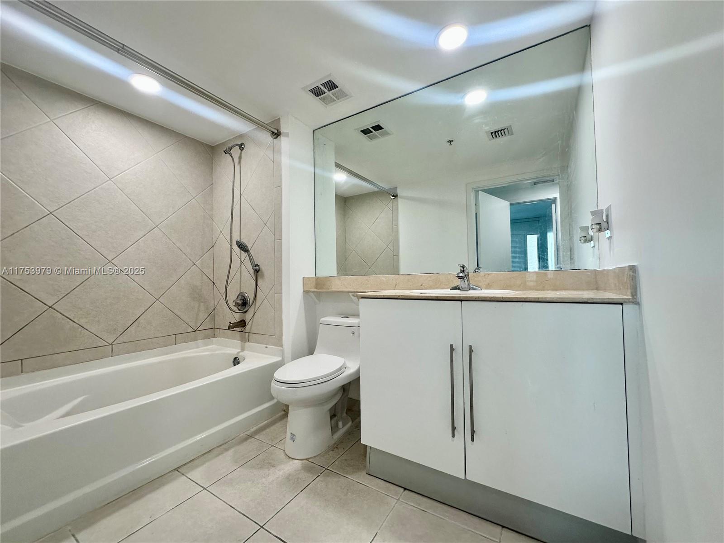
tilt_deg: +2.0
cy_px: 272
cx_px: 362
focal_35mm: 14
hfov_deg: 102.1
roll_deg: +0.1
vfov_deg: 85.7
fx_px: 293
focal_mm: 2.22
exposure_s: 1/120
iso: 125
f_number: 2.2
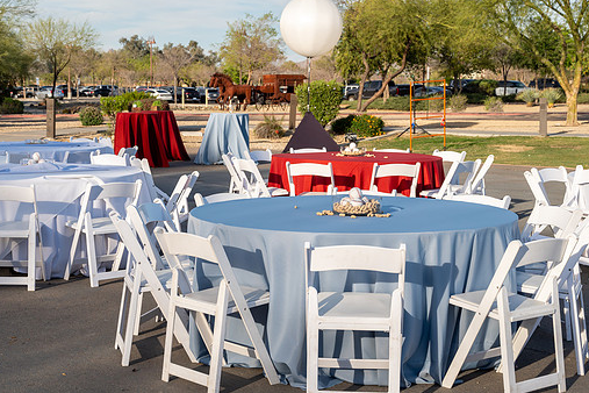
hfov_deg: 34.5
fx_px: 949
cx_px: 281
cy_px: 217
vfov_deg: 23.4
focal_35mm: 58
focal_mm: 49
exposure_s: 1/500
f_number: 6.3
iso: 100
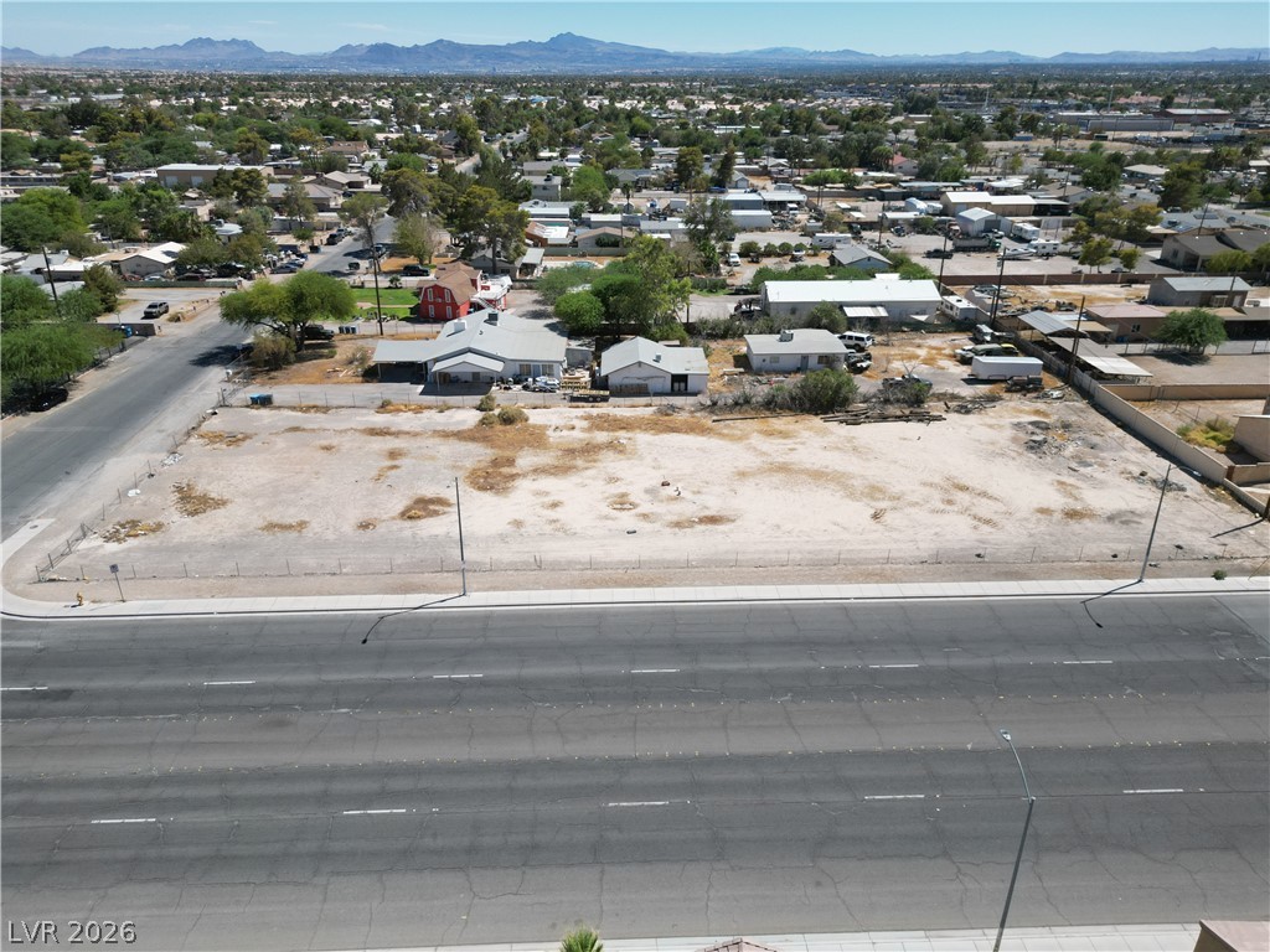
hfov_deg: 71.6
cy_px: 476
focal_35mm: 24
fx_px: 881
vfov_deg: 56.8
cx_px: 635
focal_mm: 6.72
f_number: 1.7
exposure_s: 1/3200
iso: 130
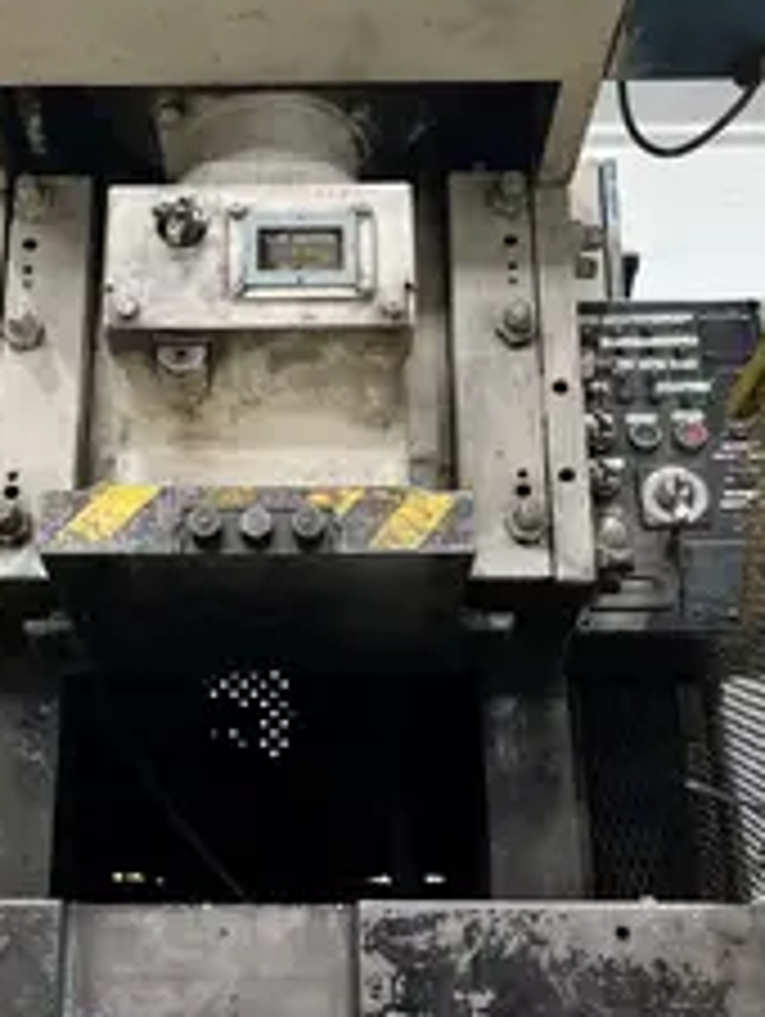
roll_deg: -1.0
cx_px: 284
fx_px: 1353
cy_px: 621
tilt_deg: +19.6
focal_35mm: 46
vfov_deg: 41.0
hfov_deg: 31.4
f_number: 1.5
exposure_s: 1/120
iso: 125
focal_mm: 5.7
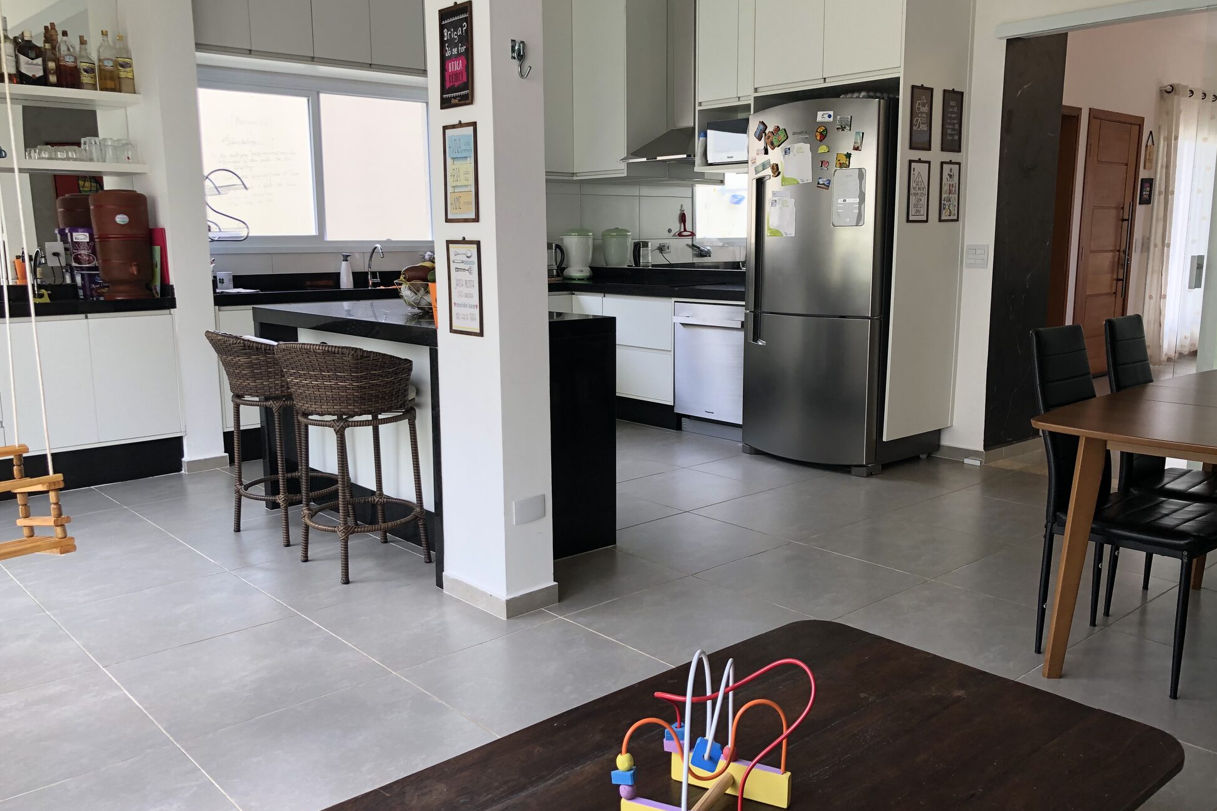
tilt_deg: -10.2
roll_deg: +0.8
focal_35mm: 30
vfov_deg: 43.6
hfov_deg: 61.9
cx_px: 606
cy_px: 417
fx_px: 1014
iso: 40
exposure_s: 1/120
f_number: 1.8
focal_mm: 4
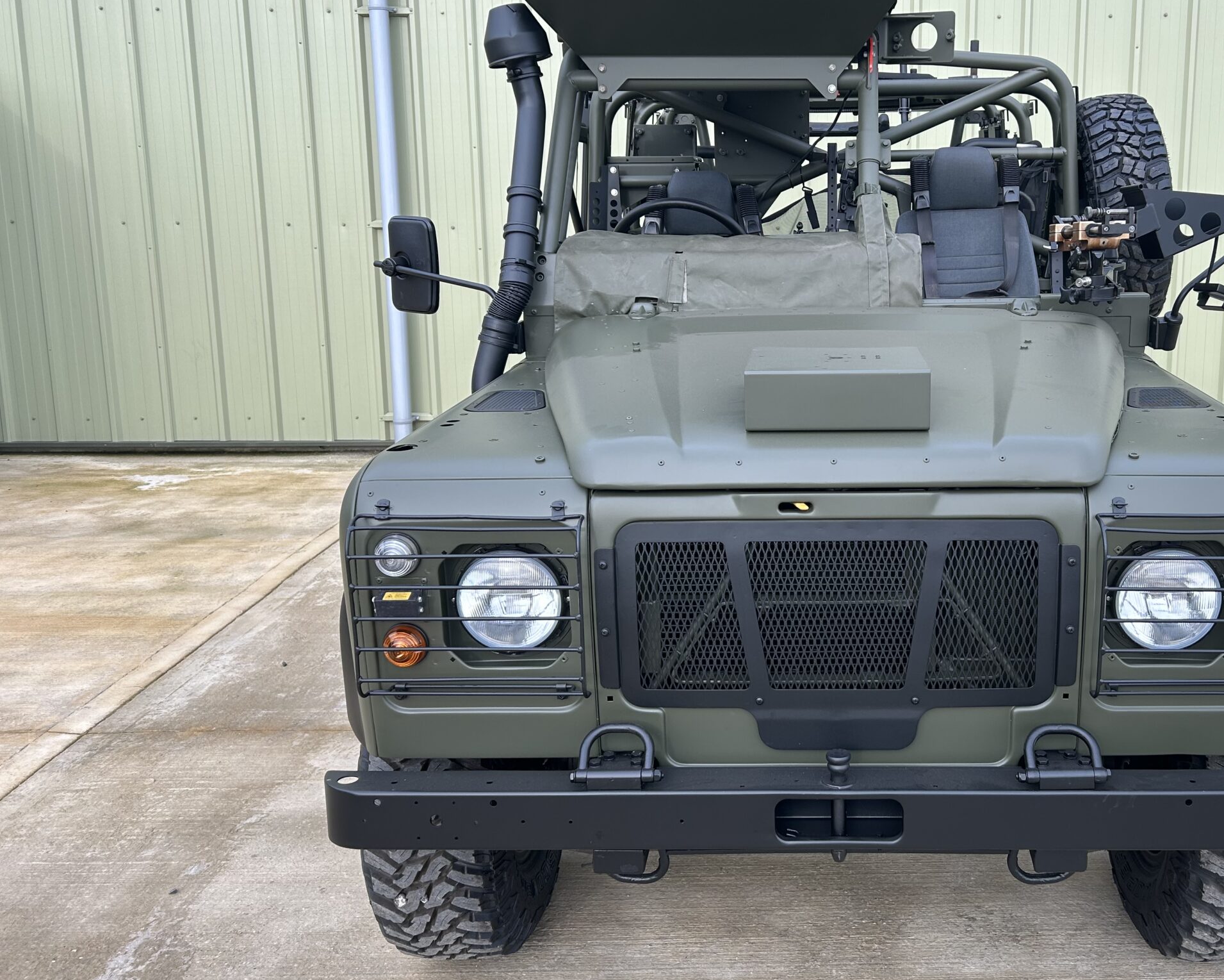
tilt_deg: -10.8
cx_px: 810
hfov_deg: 51.9
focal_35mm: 34
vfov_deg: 43.3
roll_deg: -0.3
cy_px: 460
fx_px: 1232
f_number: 1.5
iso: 50
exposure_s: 1/323
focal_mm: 5.7
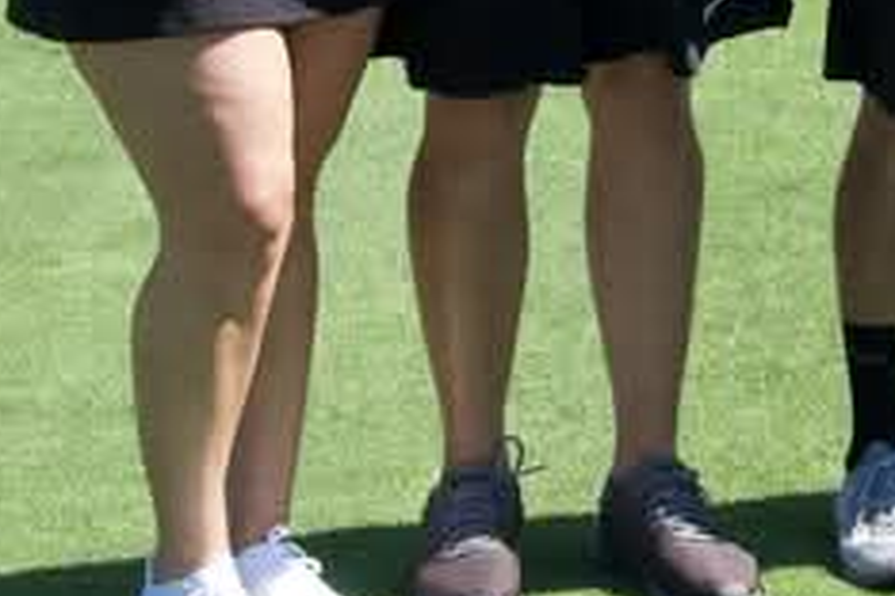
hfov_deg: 10.6
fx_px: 4787
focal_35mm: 193
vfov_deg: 7.0
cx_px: 765
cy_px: -267
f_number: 8
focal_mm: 25
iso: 1250
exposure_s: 1/1500
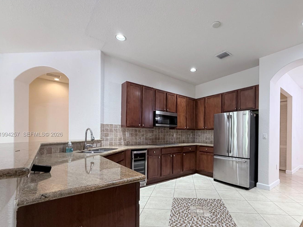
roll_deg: +0.1
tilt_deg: +0.3
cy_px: 135
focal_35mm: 17
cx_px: 175
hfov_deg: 90.4
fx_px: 149
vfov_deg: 74.0
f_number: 2.2
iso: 200
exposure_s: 1/60
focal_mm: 2.22
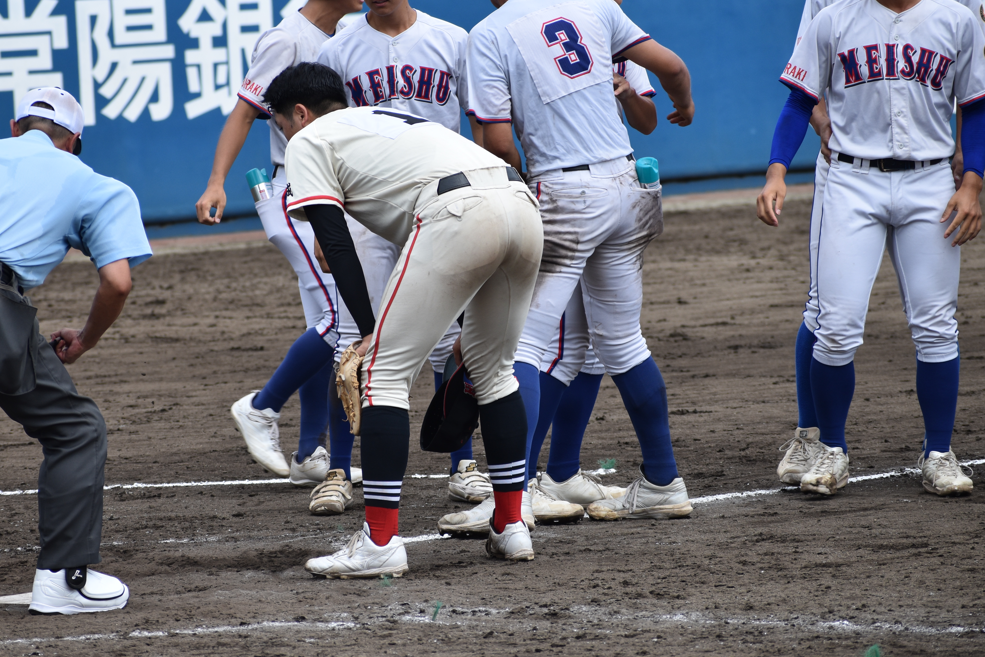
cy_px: 315
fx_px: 9675
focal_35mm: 354
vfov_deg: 3.9
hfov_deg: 5.8
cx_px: 417
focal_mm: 185
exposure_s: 1/640
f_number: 6.3
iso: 200
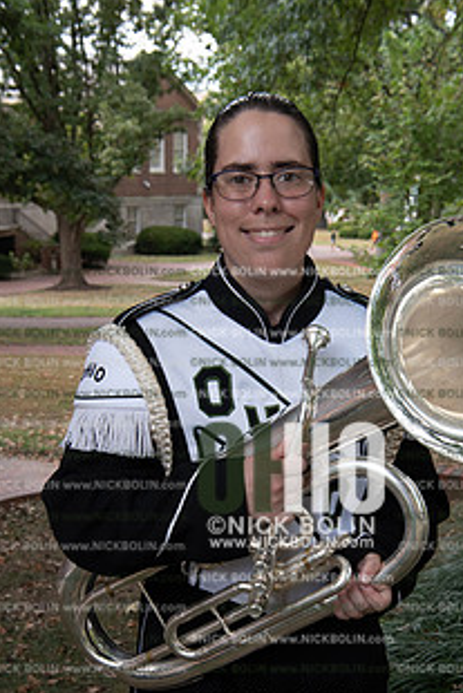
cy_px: 485
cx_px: 291
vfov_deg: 32.5
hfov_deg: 22.2
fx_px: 1175
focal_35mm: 61
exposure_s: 1/100
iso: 500
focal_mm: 42
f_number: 8
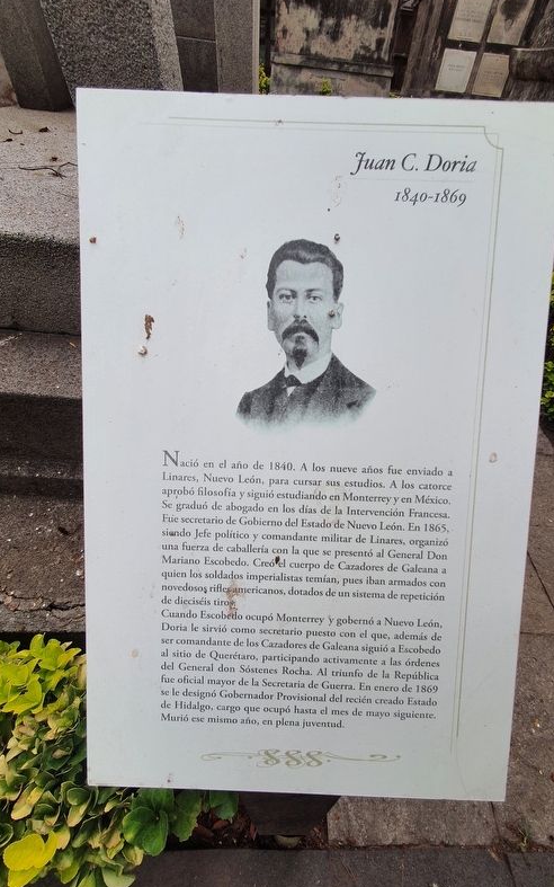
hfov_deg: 78.5
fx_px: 338
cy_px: 442
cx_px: 300
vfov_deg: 105.3
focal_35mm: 14
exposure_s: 1/202
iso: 50
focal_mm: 1.8
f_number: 2.2
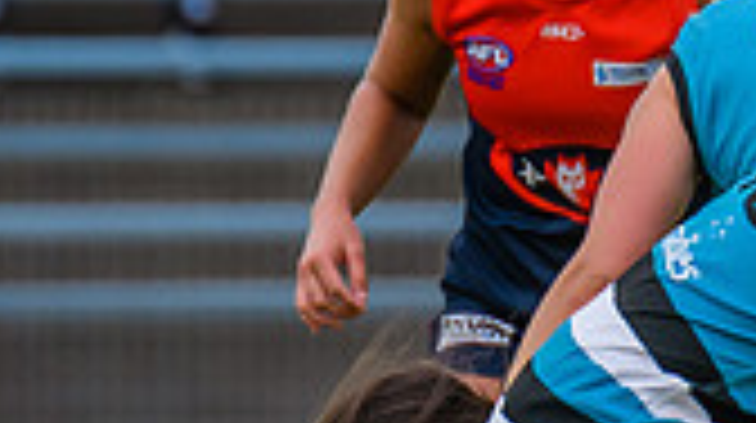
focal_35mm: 3238
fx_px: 64827
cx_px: 1135
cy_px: 539
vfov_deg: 0.4
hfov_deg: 0.7
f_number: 5.6
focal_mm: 420
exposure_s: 1/2000
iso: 800
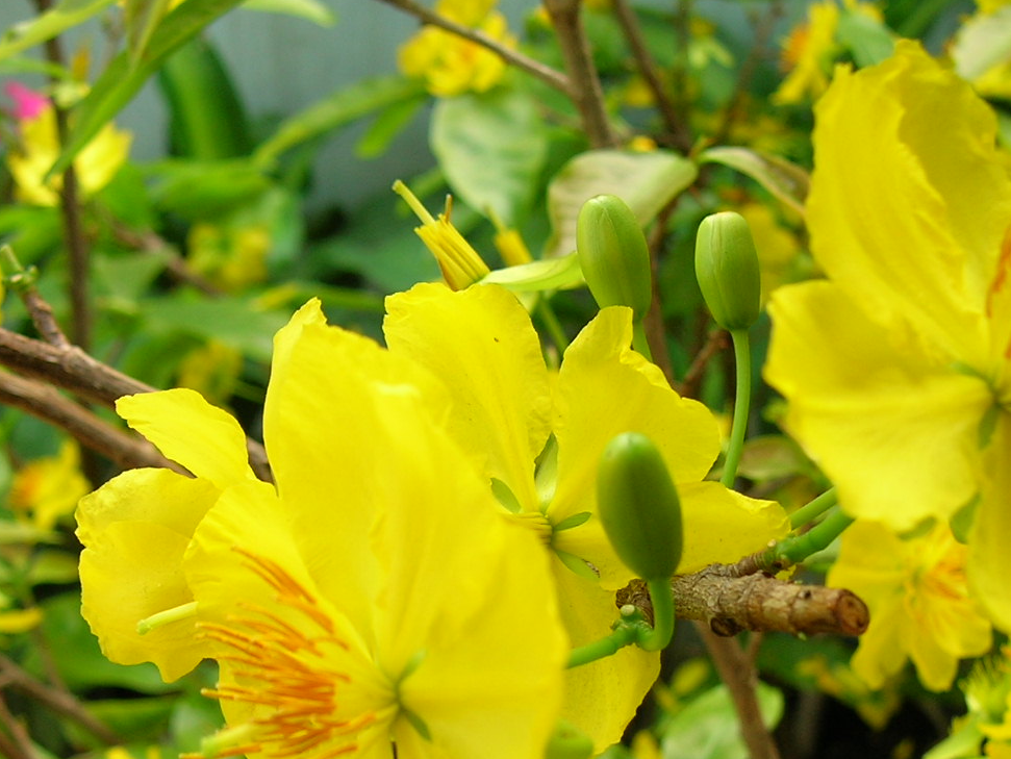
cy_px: 553
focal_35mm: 56
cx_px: 567
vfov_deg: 25.9
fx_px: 1636
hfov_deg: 34.3
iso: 50
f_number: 2.9
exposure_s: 1/50.8
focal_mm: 5.7
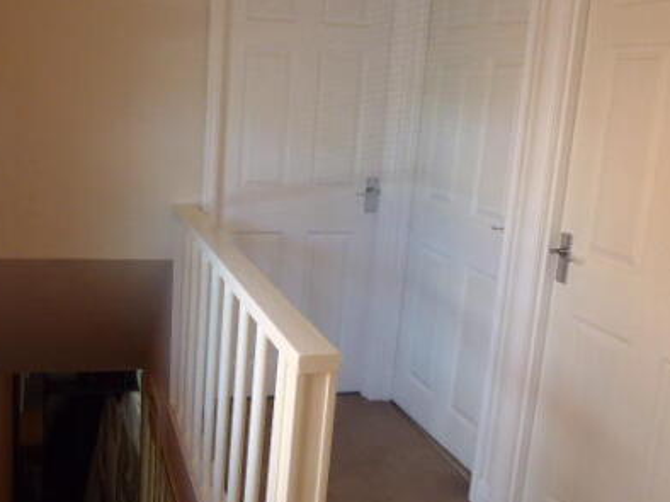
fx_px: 716
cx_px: 198
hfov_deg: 48.9
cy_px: 205
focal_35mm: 37
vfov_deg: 38.5
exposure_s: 1/60
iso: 400
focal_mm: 4.3
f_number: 3.3
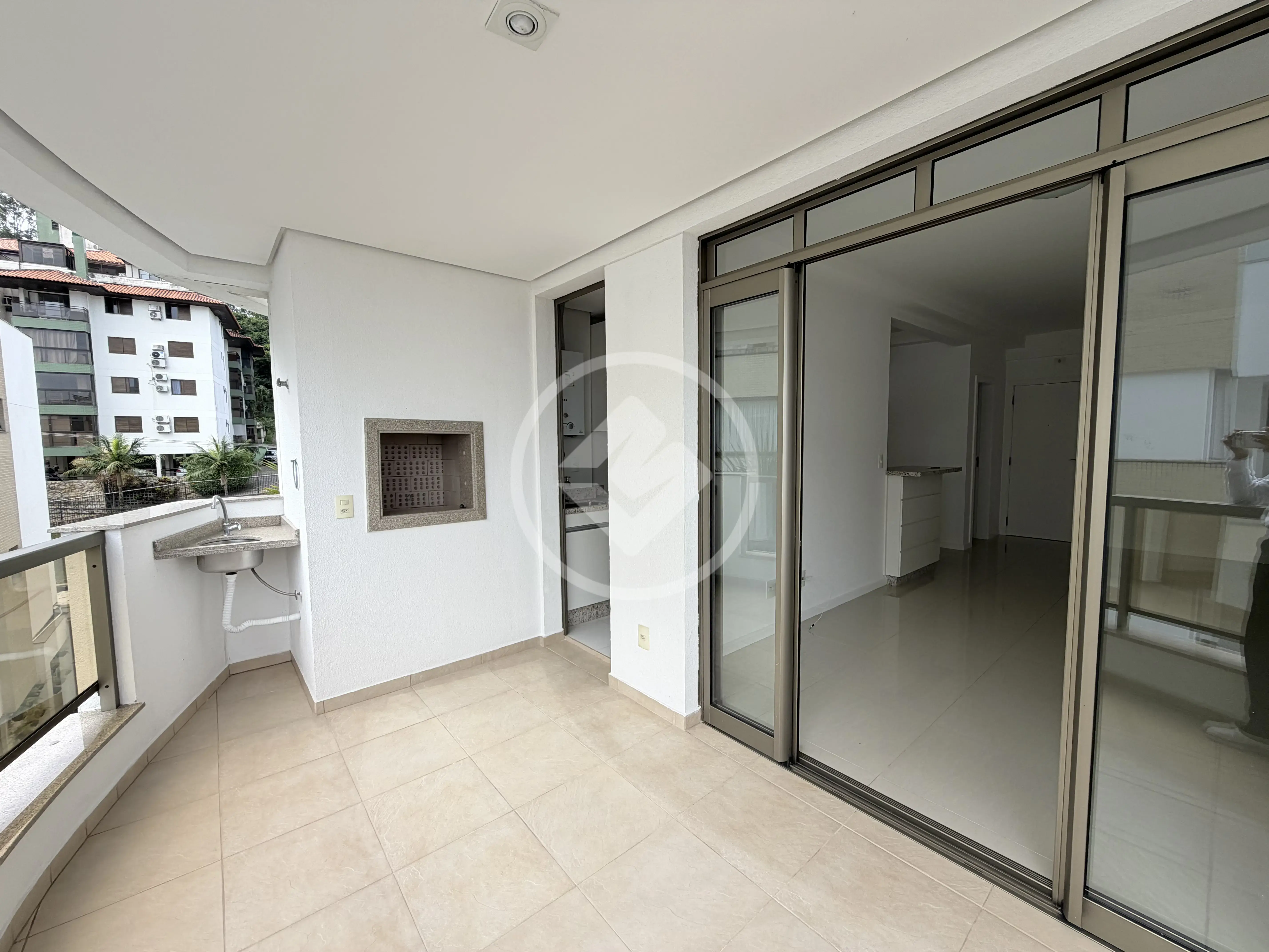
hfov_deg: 102.1
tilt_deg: -3.9
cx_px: 634
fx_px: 513
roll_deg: +0.5
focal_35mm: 14
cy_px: 476
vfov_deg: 85.7
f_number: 2.2
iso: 40
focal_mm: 2.22
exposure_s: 1/502
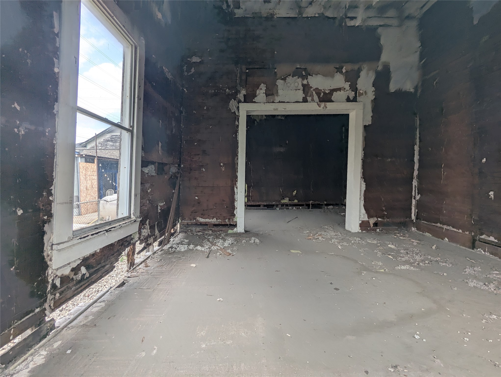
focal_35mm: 16
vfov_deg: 78.2
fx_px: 232
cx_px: 250
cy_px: 188
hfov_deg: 94.4
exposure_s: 1/344
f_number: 2.2
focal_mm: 2.35
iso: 46
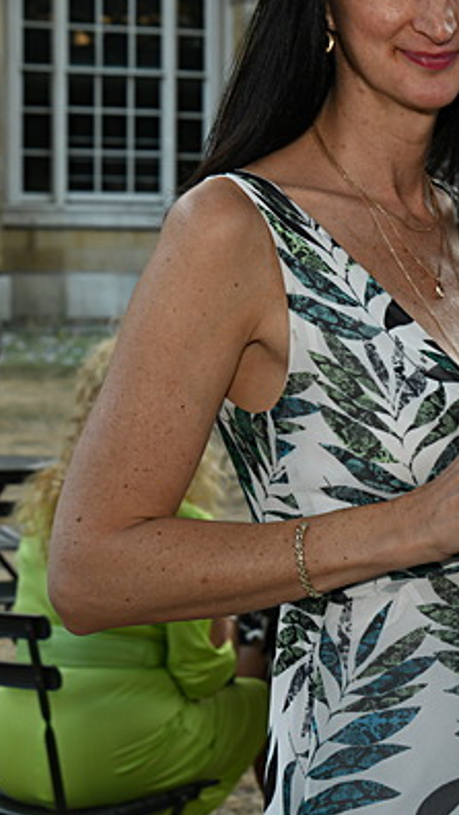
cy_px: 287
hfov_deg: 10.6
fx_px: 2378
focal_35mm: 110
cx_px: 716
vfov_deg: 19.4
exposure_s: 1/40
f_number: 8
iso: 400
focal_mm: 52
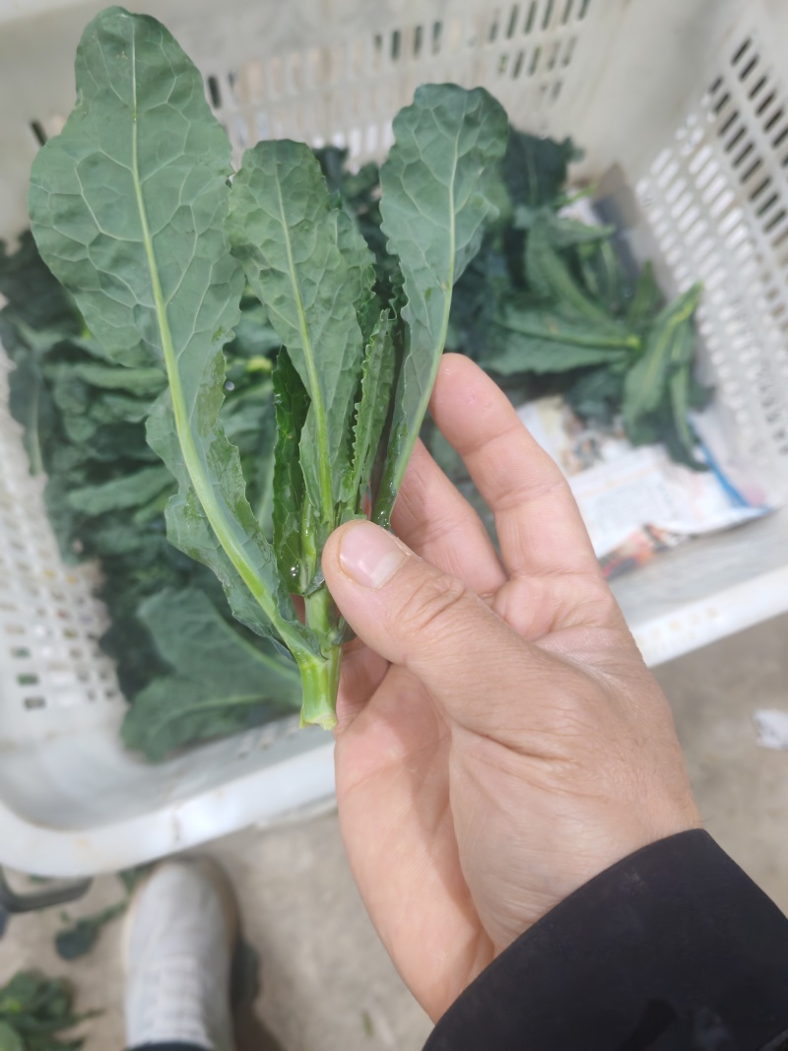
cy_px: 526
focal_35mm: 27
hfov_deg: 51.3
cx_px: 394
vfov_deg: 65.3
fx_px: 820
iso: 1000
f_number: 1.95
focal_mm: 5.52
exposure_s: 1/50
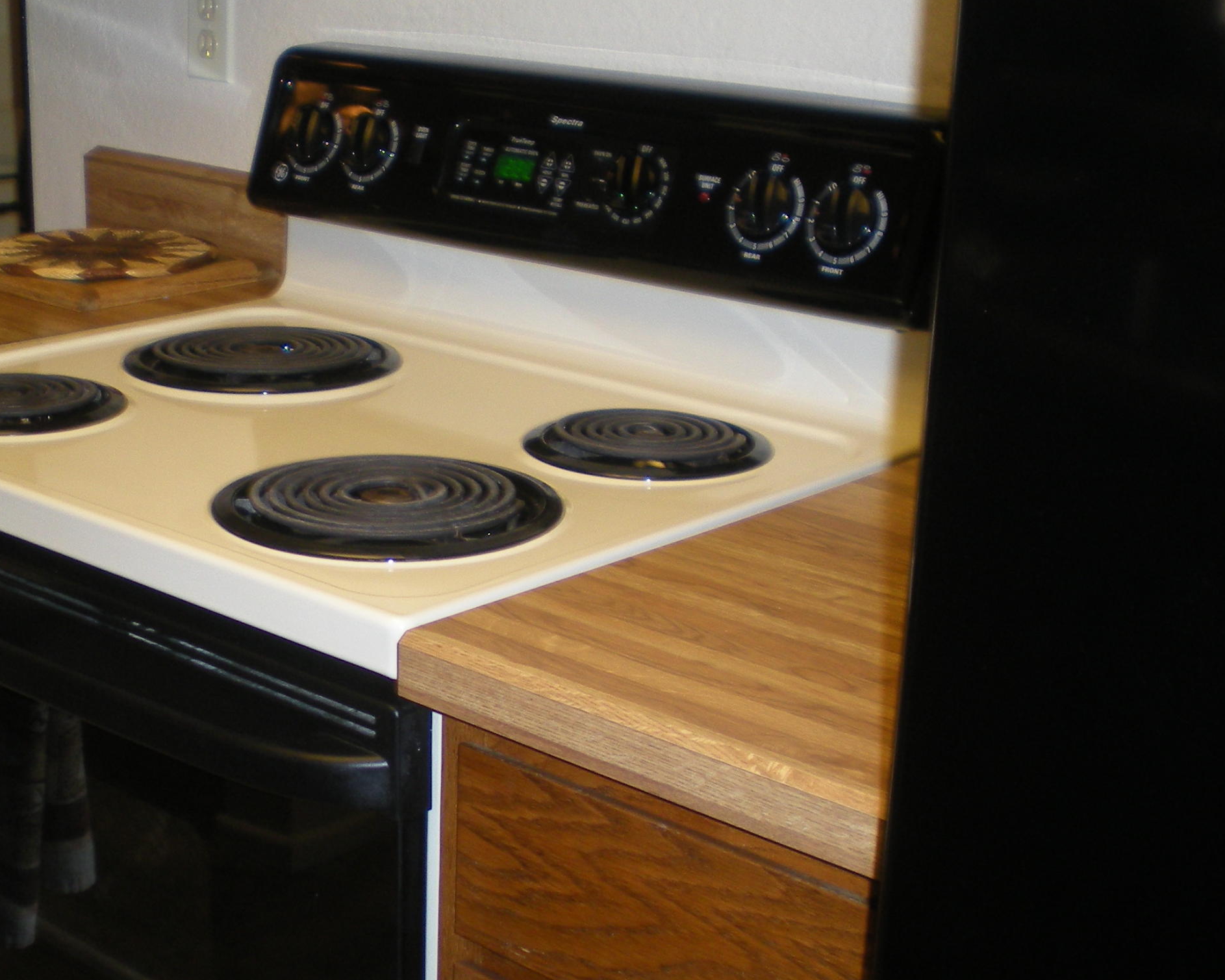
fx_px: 2139
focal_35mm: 59
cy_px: 541
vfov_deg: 25.8
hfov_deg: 31.8
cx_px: 440
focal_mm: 6.3
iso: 99
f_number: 3.1
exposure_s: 1/30
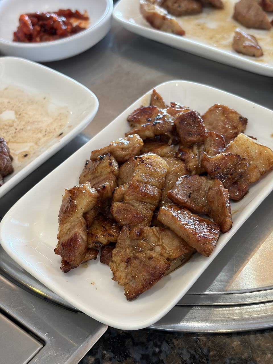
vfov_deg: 36.8
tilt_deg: -44.0
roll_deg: +6.7
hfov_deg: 28.0
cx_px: 136
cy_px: 182
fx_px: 547
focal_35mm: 52
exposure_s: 1/50
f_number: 1.6
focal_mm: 5.96
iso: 125
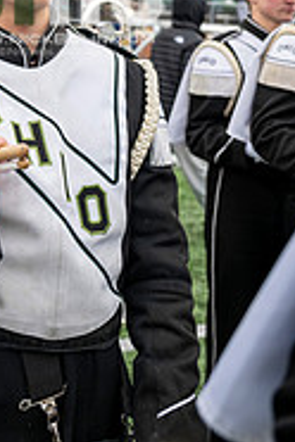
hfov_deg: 23.0
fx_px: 713
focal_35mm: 58
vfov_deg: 31.6
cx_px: 57
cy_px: -12
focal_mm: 24
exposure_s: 1/500
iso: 160
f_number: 2.8
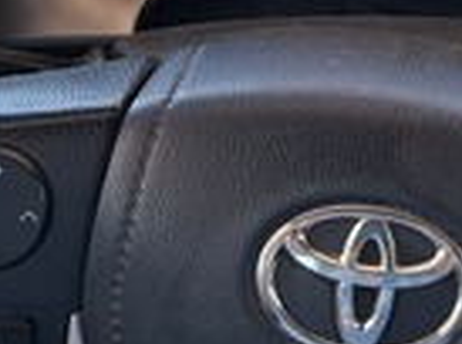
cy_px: -150
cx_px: 356
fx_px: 1025
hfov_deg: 25.1
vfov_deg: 17.4
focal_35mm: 77
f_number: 1.8
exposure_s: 1/122
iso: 50
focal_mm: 5.54
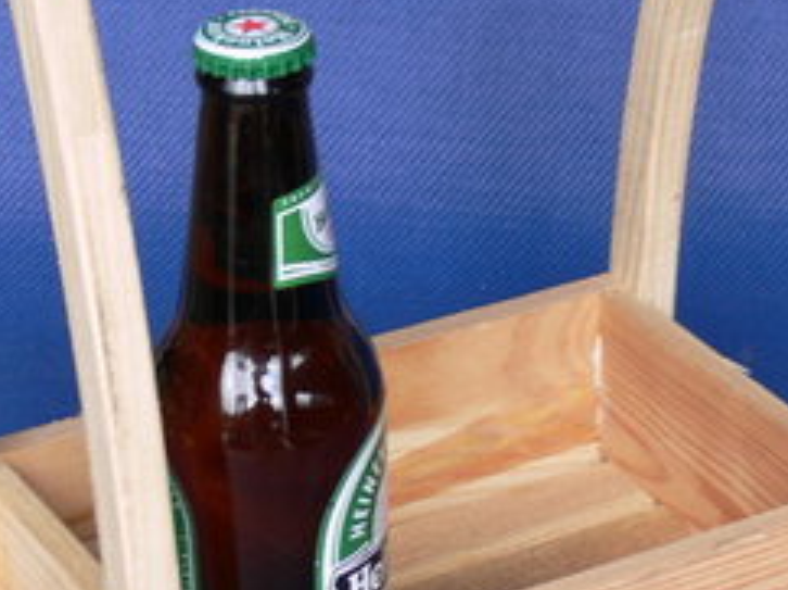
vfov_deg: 9.9
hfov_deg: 13.3
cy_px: 244
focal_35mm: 149
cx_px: 443
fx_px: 3388
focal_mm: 12.7
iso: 80
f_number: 4
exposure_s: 1/50
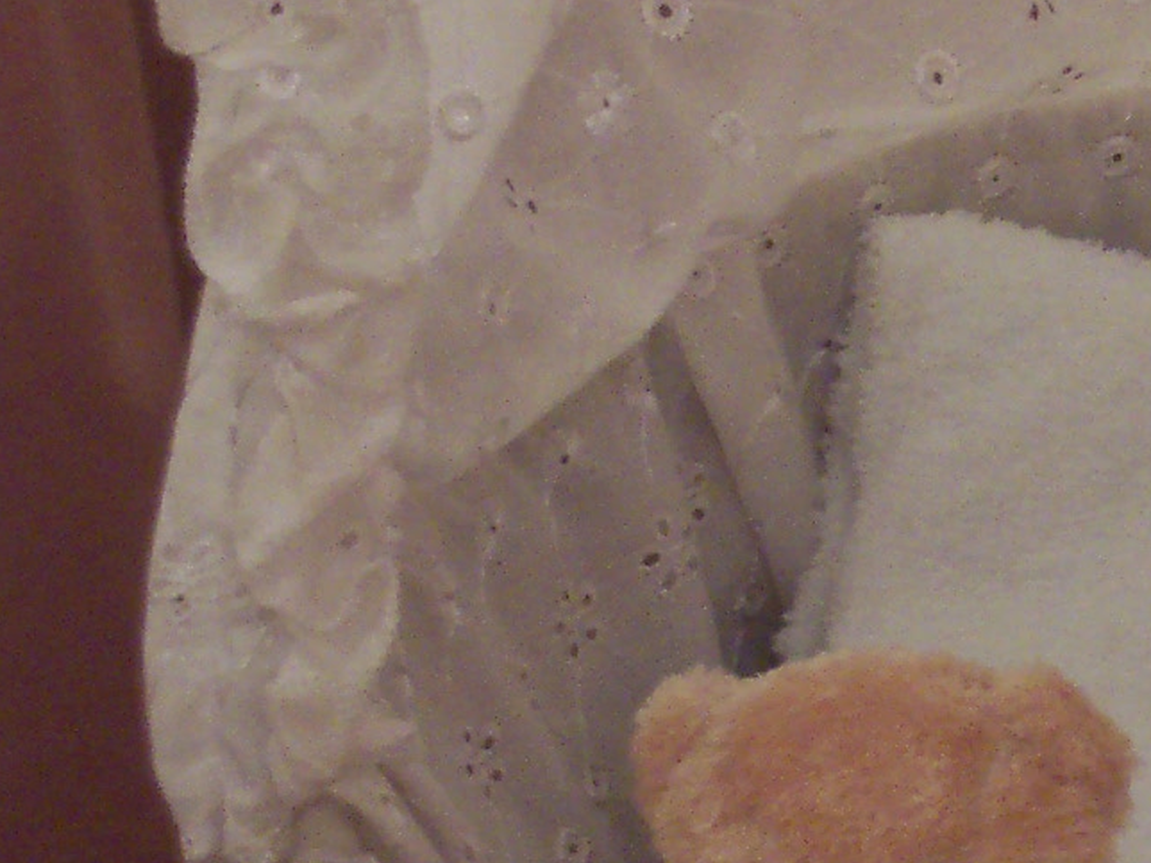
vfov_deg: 5.1
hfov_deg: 6.7
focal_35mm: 293
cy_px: 1077
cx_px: 1474
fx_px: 9742
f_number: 4.8
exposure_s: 1/8
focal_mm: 17.6
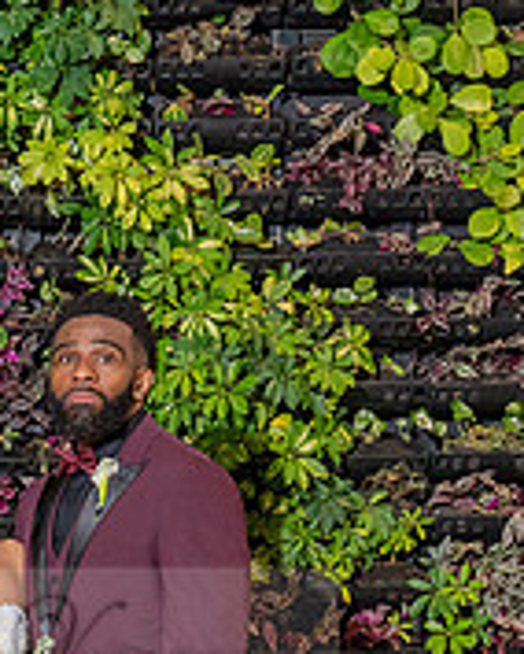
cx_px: -377
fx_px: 2554
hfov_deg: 11.0
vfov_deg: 14.5
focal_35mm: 132
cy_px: 462
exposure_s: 1/200
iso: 800
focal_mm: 27
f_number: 5.6
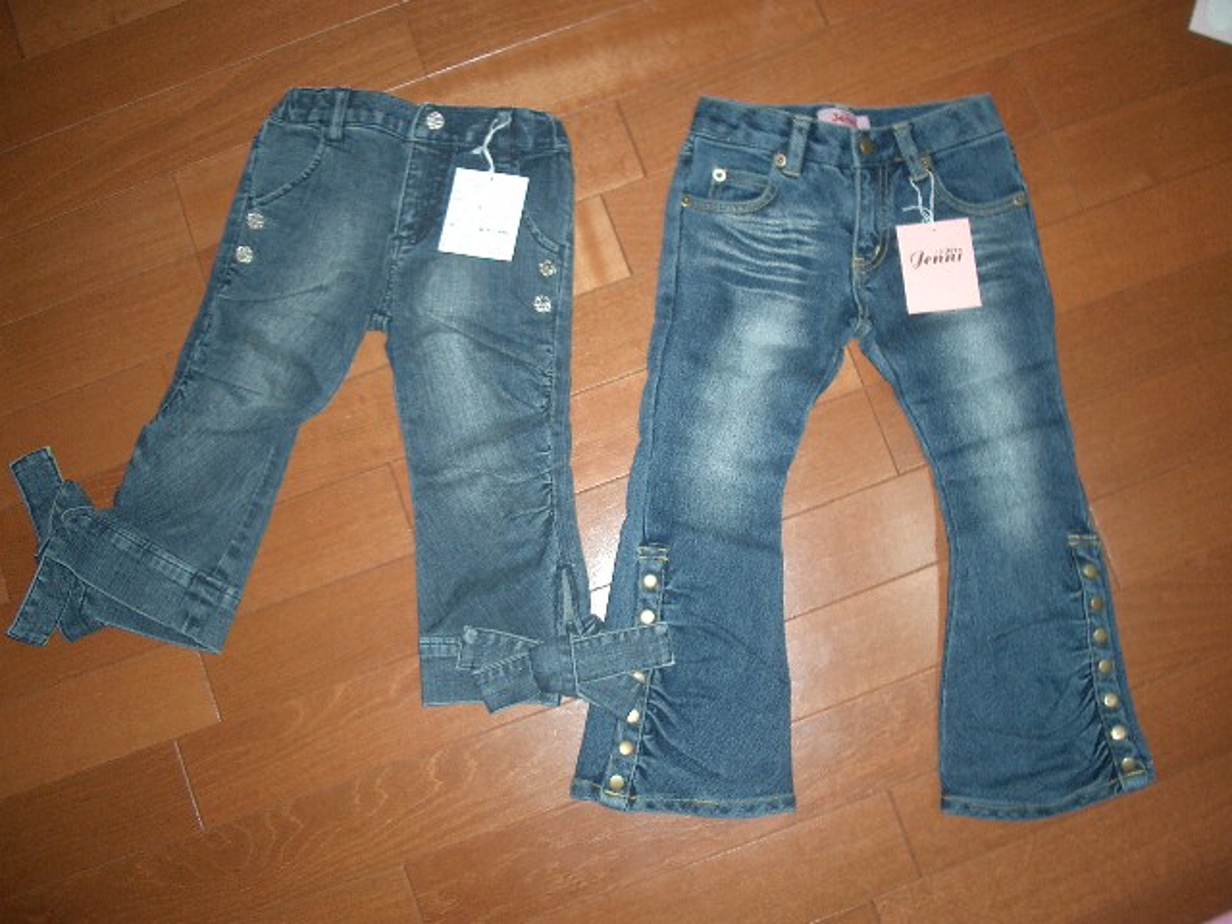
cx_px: 616
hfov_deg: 52.6
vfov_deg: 40.7
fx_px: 1246
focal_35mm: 35
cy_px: 462
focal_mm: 5.8
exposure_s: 1/40
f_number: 2.6
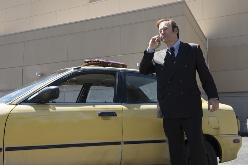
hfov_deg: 50.7
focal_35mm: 38
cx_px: 124
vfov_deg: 35.0
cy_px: 82
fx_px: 262
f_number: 11
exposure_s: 1/200
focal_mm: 38
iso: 400
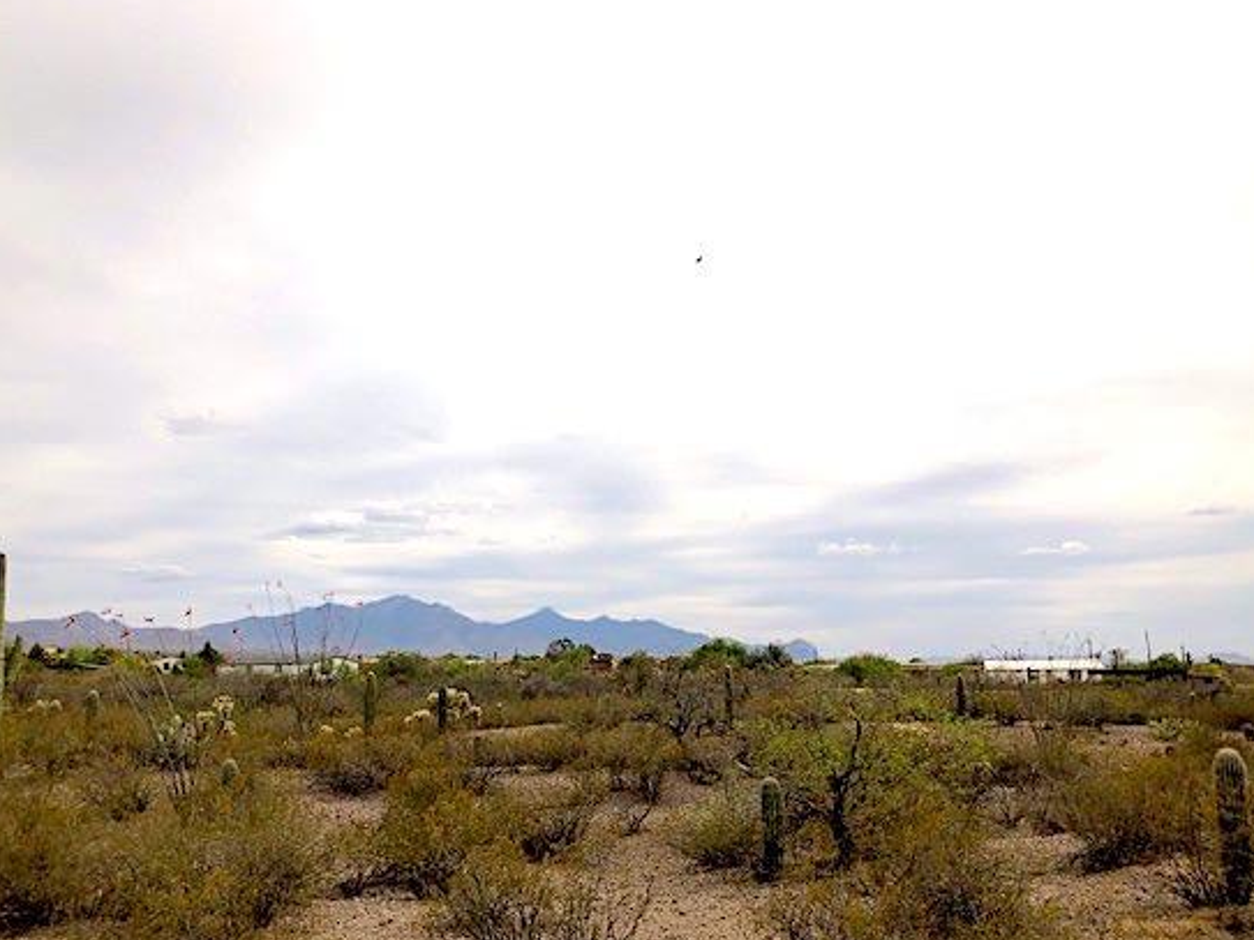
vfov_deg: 42.9
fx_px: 1195
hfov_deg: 55.4
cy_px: 517
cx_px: 621
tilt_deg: +9.2
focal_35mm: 33
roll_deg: +0.6
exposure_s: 1/4367
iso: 20
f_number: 1.8
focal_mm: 3.99
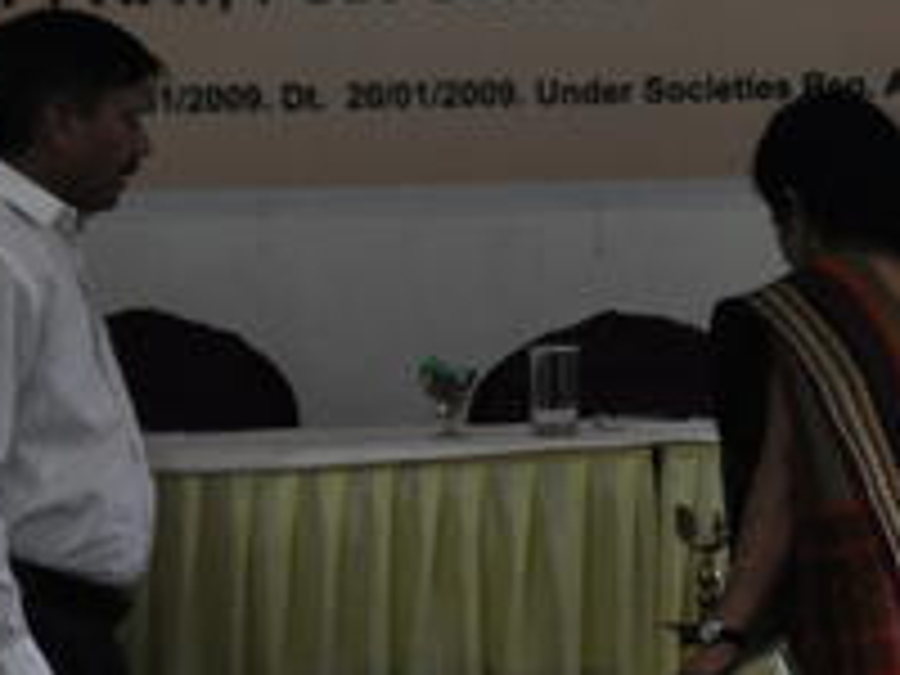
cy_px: 425
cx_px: 562
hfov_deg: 5.6
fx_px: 9204
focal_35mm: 354
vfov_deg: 4.2
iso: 800
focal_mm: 82
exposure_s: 1/100
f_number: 5.6
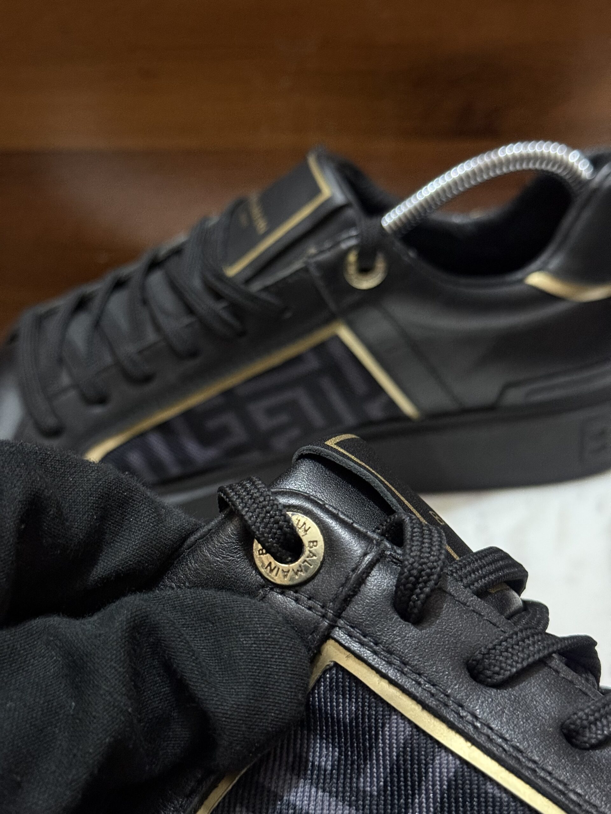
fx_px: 1130
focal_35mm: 48
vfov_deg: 39.7
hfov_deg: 30.3
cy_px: 407
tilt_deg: -33.5
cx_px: 306
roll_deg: +2.4
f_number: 1.78
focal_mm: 6.76
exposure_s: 1/33
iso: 400
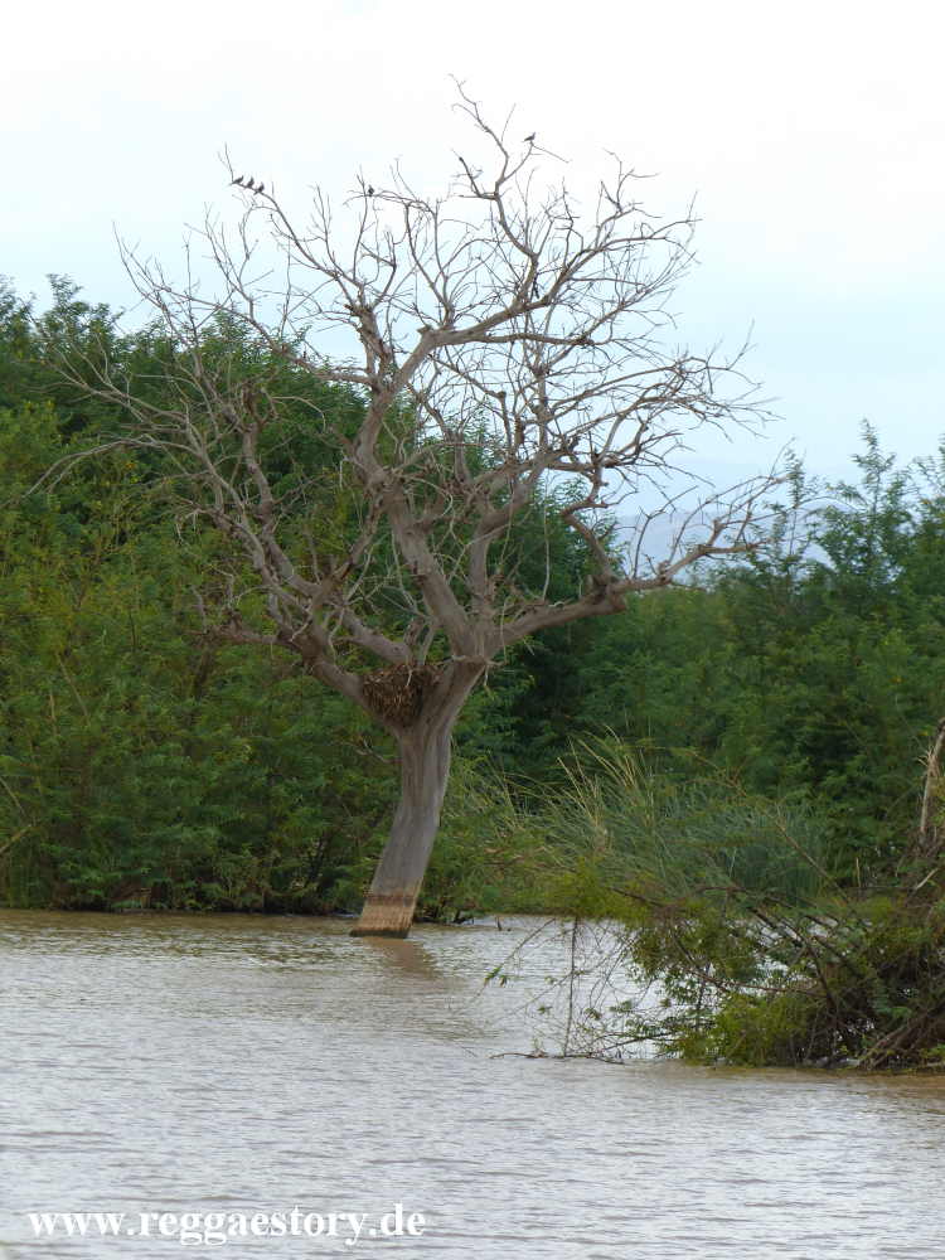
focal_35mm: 345
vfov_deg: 5.7
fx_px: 12558
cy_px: 630
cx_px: 472
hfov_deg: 4.3
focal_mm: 62.1
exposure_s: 1/1000
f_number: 4
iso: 100
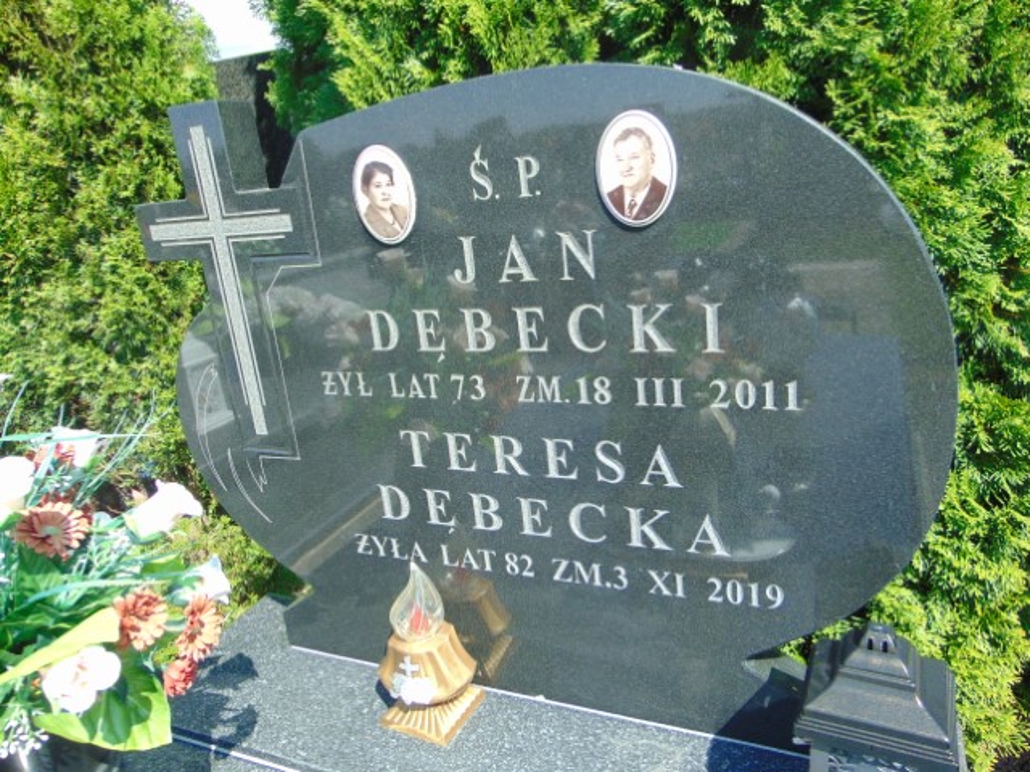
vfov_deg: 54.9
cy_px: 386
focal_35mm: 25
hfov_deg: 69.4
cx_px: 515
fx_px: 744
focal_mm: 4.5
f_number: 3
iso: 80
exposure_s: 1/400
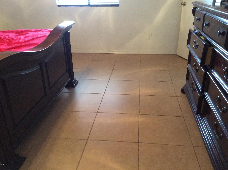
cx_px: 114
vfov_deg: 44.1
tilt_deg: -26.0
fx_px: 210
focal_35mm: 32
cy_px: 85
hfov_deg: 56.9
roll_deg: +2.2
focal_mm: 3.3
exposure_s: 1/17
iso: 250
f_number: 2.4
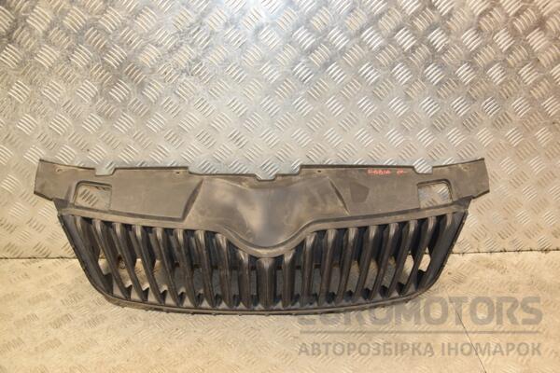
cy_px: 186
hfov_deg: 57.2
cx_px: 280
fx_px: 513
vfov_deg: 40.0
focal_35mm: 33
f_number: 5
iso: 800
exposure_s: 1/125
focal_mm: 22
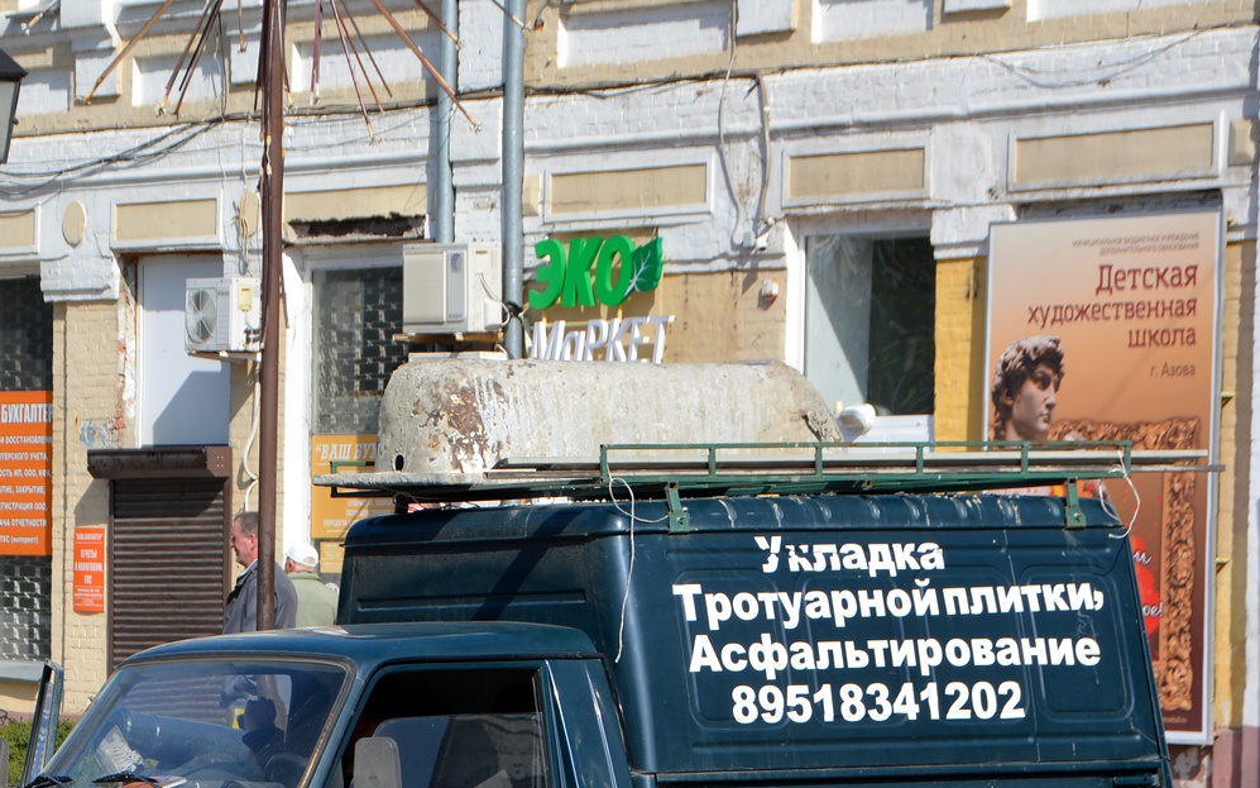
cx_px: 403
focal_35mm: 207
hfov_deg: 10.1
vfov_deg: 6.3
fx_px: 7108
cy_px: 627
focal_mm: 90
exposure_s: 1/250
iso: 100
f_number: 8
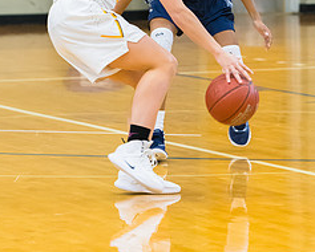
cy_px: 13
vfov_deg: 5.0
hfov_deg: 6.2
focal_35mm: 310
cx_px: 128
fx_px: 2892
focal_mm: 116
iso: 3200
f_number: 3.5
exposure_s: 1/400
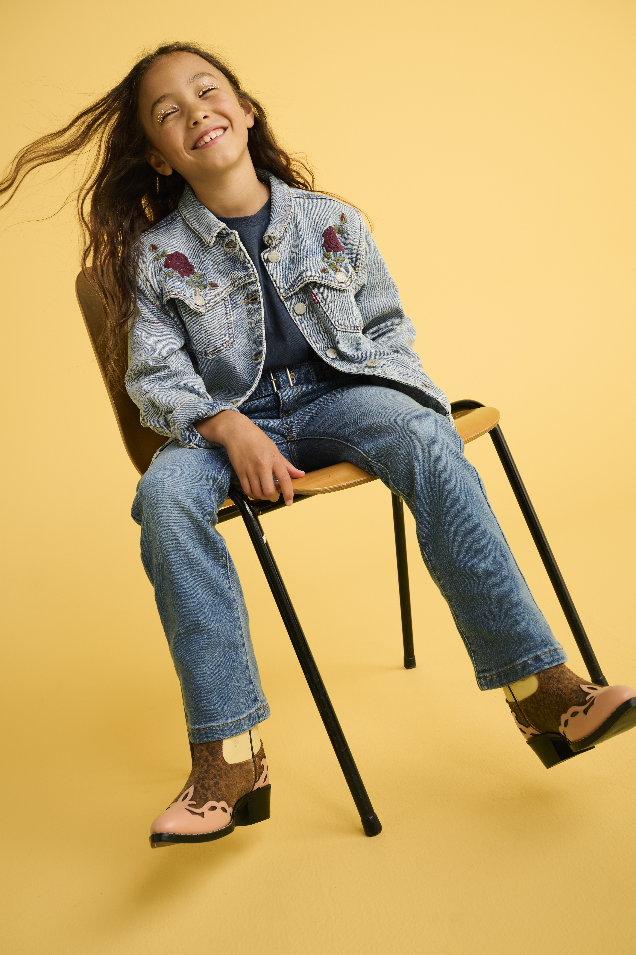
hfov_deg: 32.6
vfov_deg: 47.4
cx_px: 318
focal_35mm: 41
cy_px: 478
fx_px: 1086
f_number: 8
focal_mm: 41
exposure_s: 1/160
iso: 100
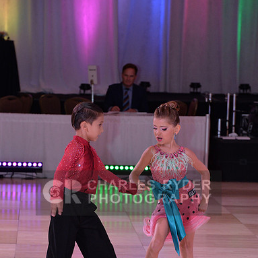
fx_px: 2007
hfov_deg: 7.4
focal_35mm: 238
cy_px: 193
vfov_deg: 7.3
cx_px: 129
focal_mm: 185
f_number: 8
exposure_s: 1/250
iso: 2000
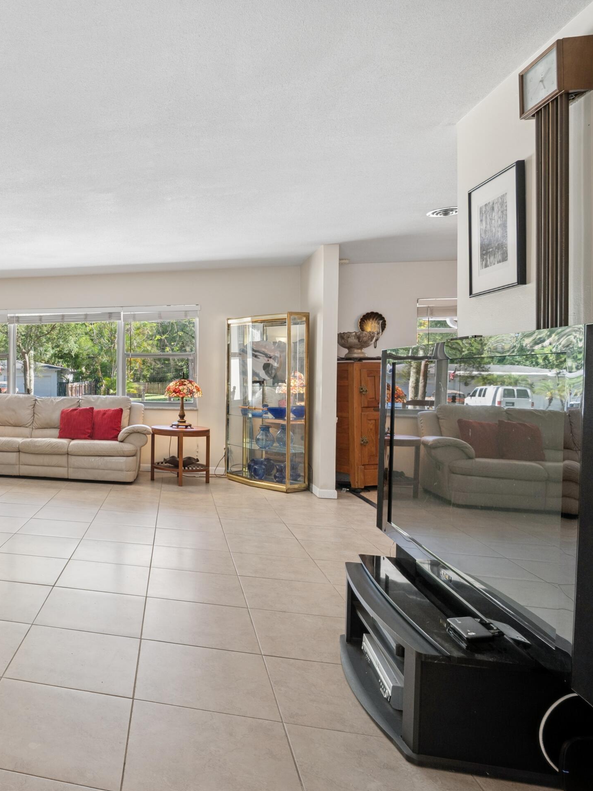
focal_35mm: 24
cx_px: 3
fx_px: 548
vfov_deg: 71.6
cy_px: 409
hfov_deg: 47.4
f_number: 8
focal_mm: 16
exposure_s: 1/50
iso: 250
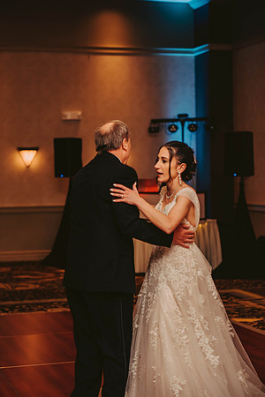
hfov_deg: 16.7
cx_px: 132
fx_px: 905
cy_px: 198
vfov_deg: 24.8
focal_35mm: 82
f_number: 2.8
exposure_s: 1/60
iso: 800
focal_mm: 82
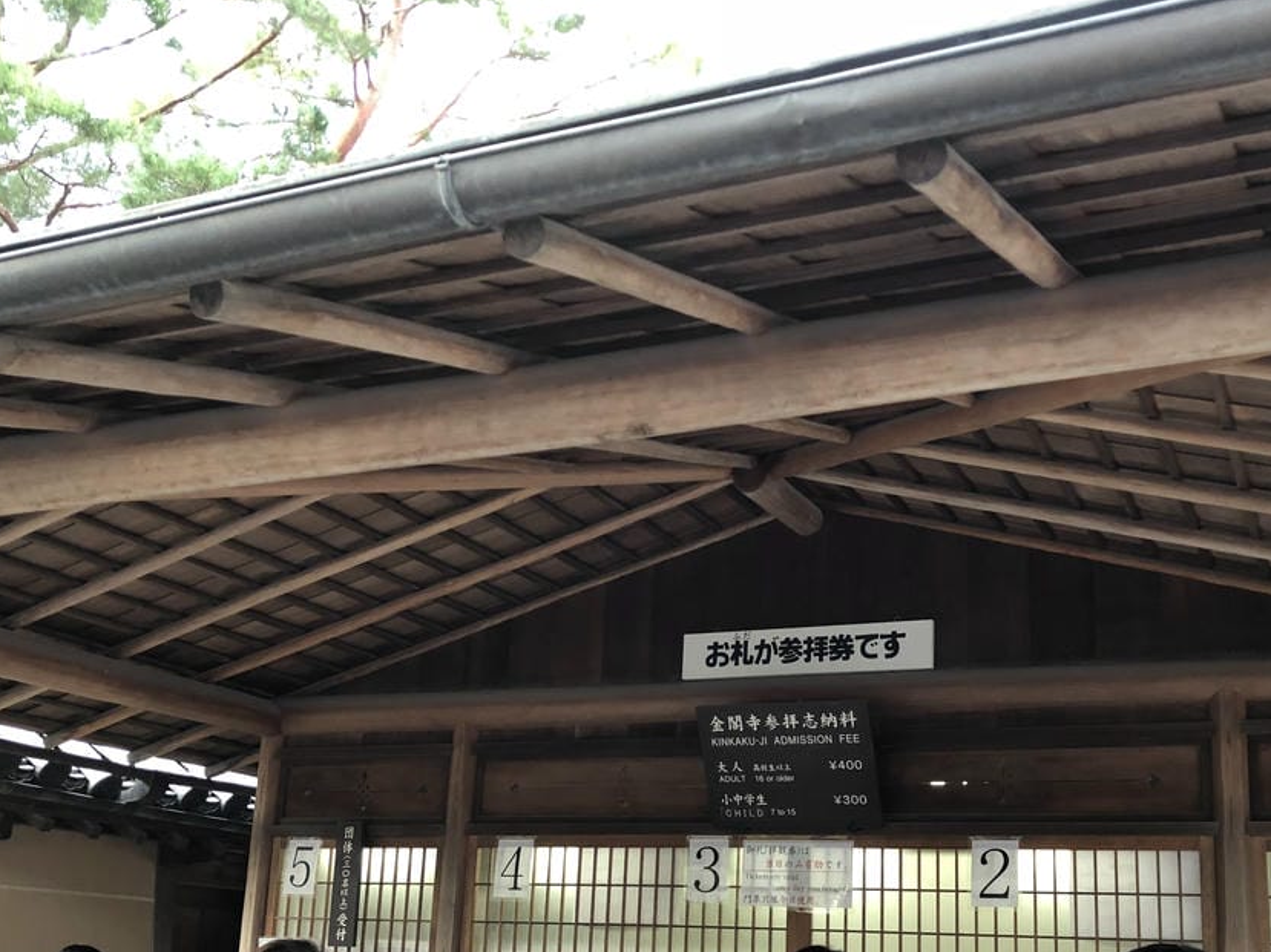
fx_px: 1541
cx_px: 710
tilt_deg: +11.5
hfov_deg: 44.7
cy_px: 673
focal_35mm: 42
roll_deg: -2.7
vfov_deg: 33.8
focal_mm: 3.99
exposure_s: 1/30
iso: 32
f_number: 1.8
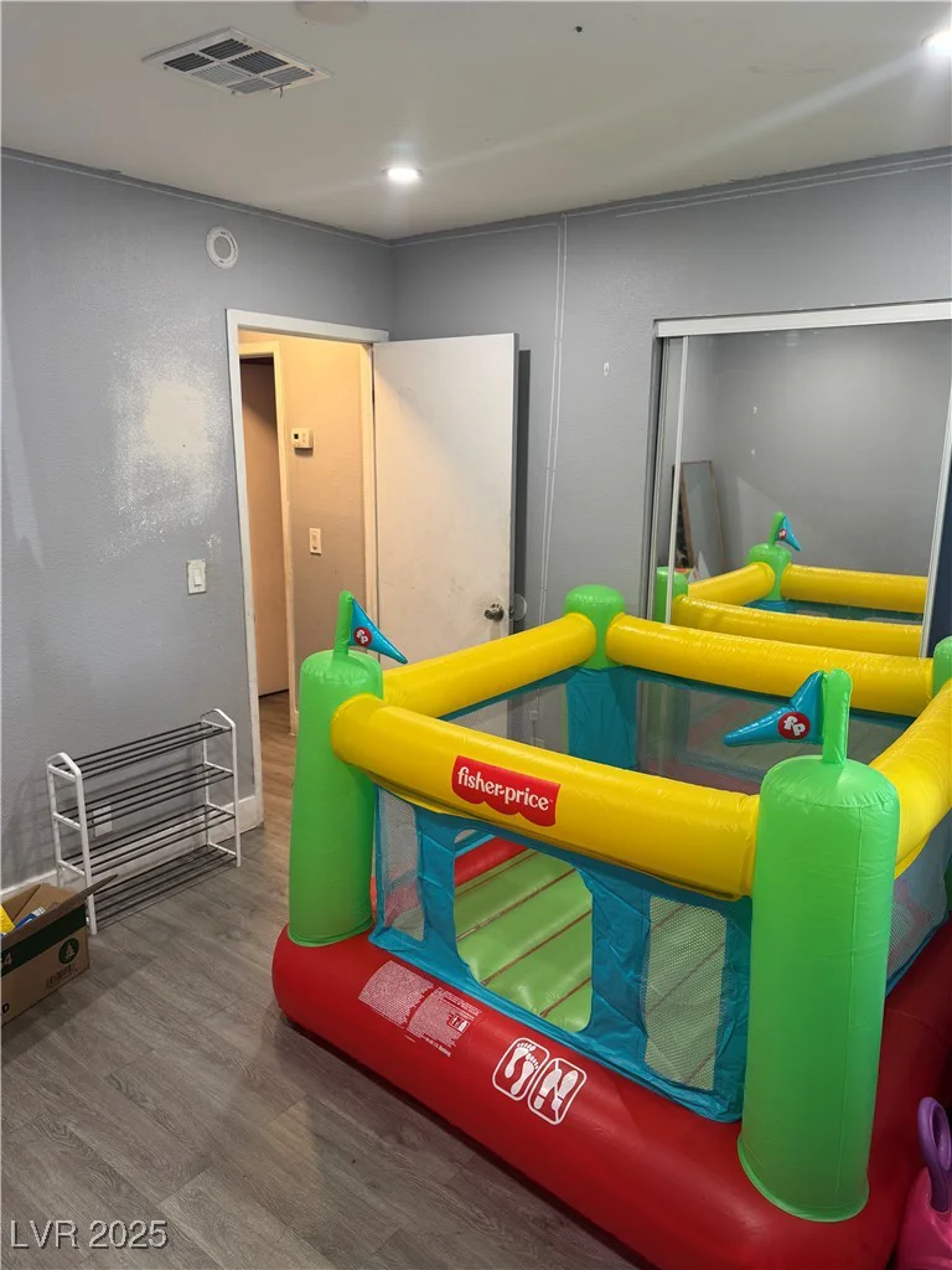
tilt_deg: -13.7
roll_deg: -0.9
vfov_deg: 71.6
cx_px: 476
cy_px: 635
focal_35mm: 24
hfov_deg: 56.8
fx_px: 880
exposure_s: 1/60
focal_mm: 6.76
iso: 125
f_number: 1.78
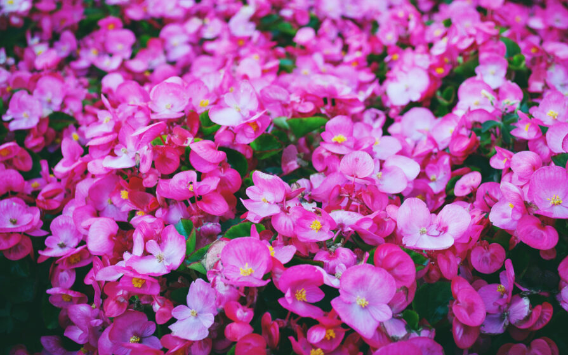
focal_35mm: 70
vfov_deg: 18.6
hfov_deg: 29.4
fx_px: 1083
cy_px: 143
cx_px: 300
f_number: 5.3
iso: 400
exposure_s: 1/50
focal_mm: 40
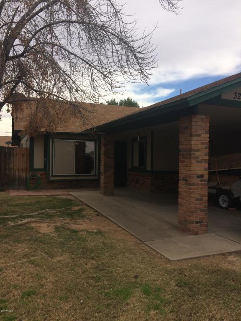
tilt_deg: -1.6
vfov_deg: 61.7
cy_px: 160
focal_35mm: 29
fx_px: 269
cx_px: 120
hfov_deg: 48.2
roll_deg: +0.7
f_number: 2.2
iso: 32
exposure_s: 1/1866
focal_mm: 4.15
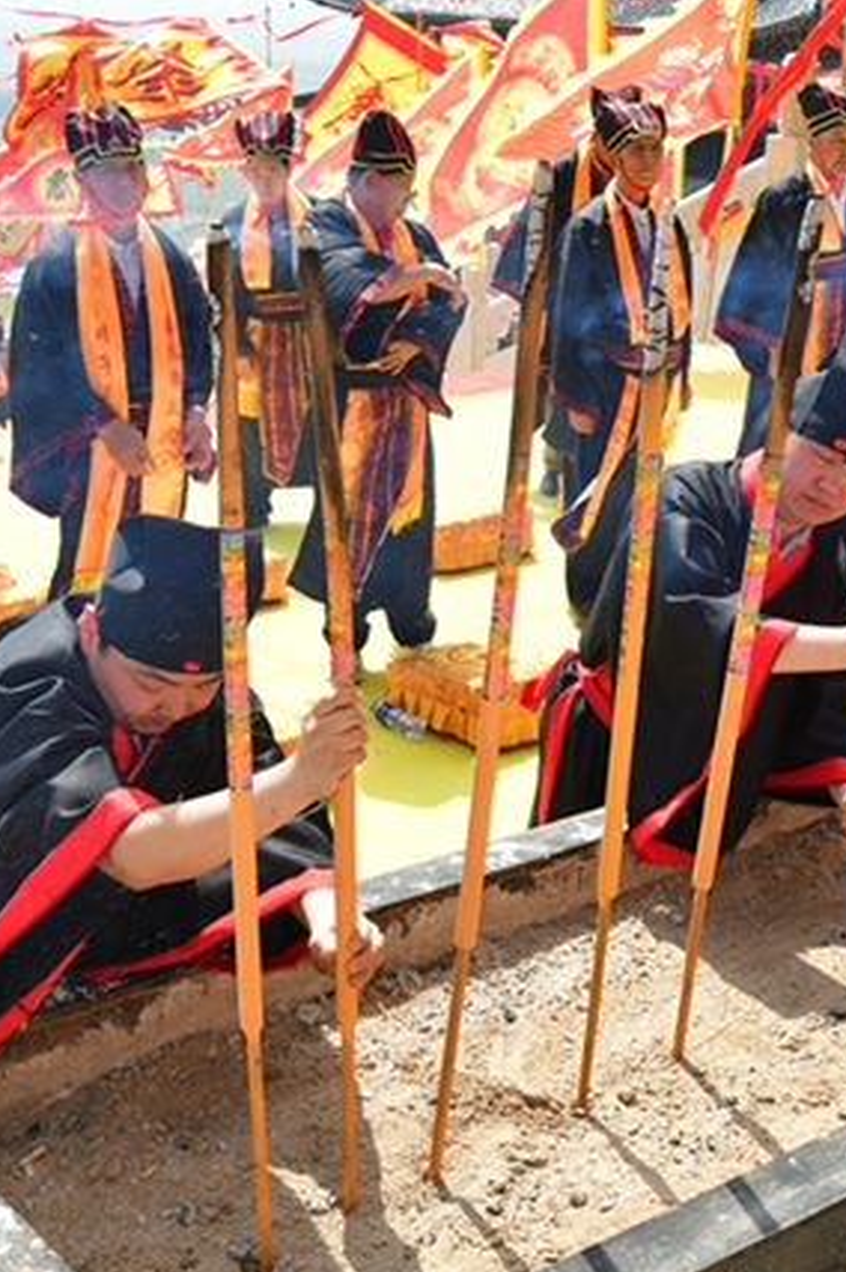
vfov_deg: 33.4
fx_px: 2118
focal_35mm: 60
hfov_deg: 22.6
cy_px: 597
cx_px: 414
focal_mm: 32
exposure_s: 1/250
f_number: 10
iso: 320
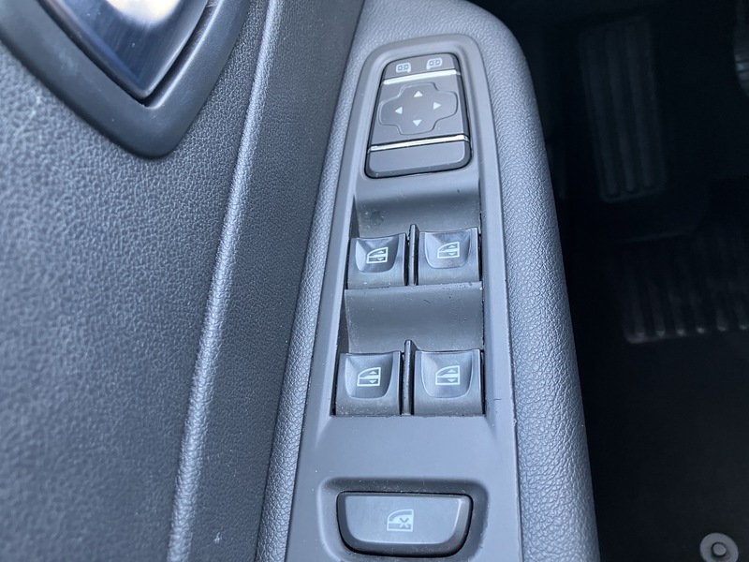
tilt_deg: -51.0
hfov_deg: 63.4
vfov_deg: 49.7
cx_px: 374
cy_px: 281
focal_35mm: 28
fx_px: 606
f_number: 1.8
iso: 160
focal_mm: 3.99
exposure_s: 1/60
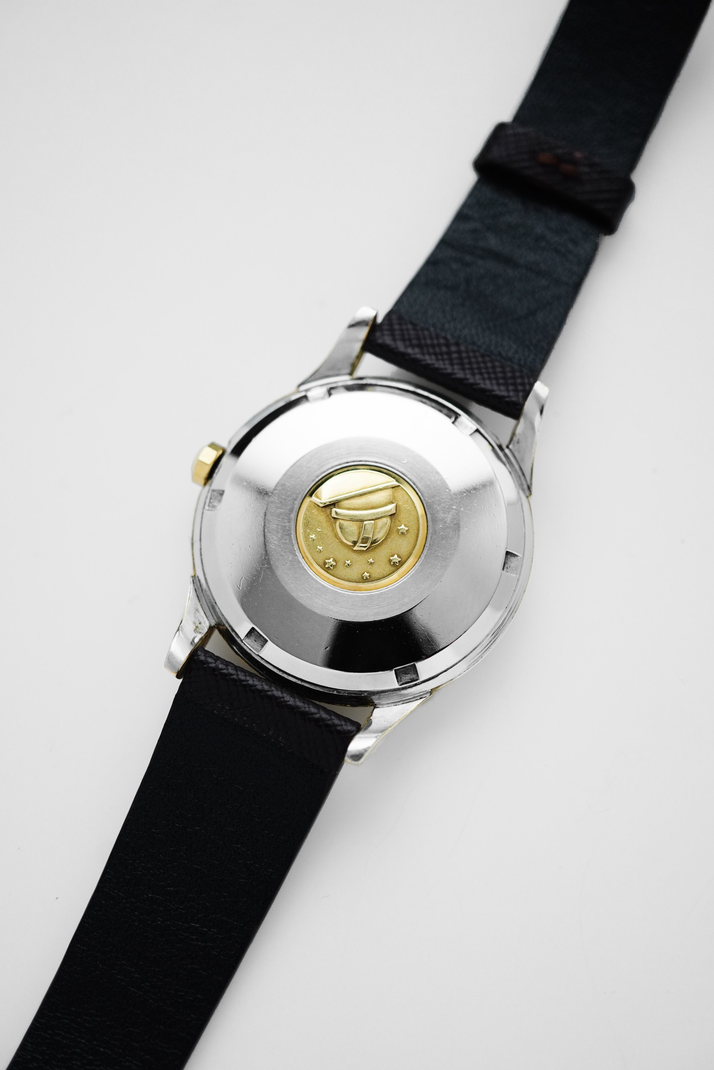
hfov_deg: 29.9
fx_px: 1339
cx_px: 357
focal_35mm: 45
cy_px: 535
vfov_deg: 43.6
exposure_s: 1/200
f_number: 4
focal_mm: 30
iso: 800
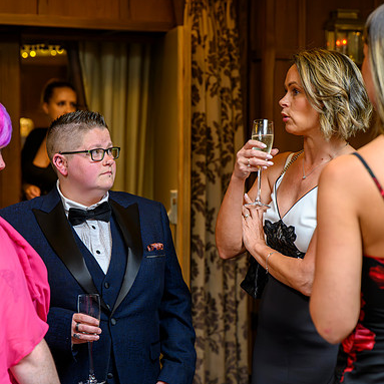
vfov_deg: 19.3
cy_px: 191
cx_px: 186
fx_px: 1130
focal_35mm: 90
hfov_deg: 19.3
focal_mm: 70
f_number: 4
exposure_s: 1/200
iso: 2500
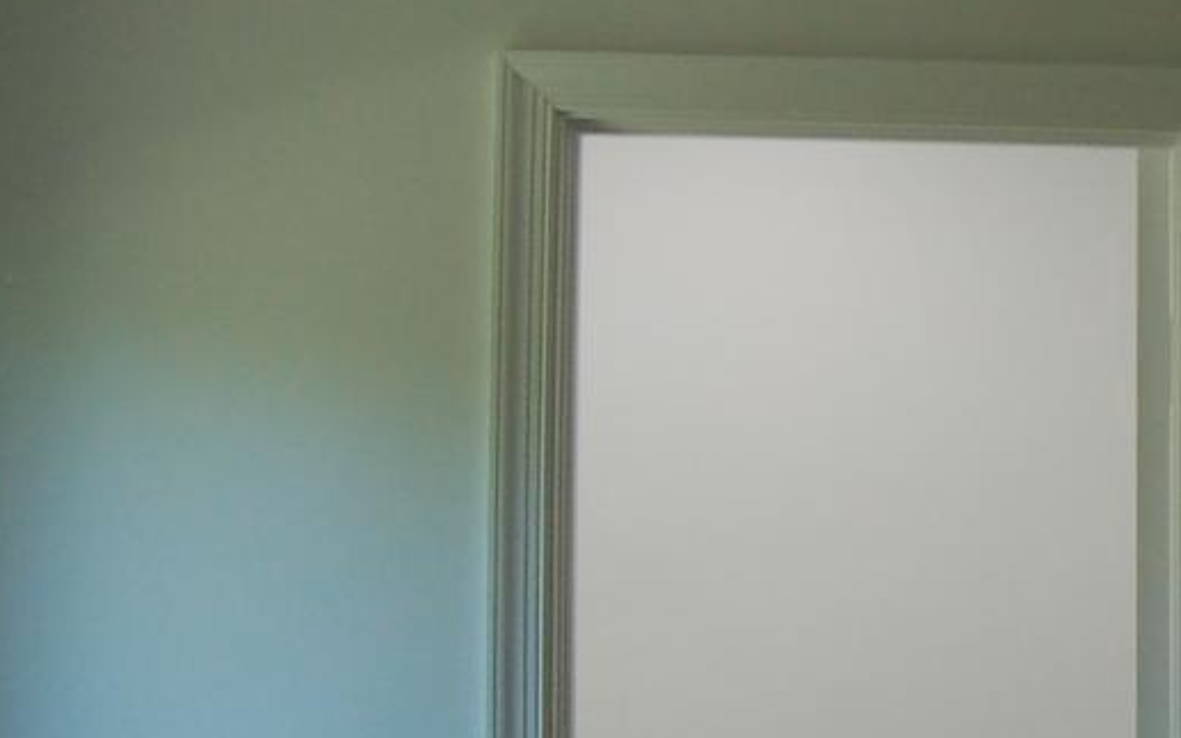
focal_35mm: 109
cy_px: 618
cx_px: 2058
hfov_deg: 16.4
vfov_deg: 11.9
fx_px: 3508
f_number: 4.5
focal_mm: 18
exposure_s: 1/80
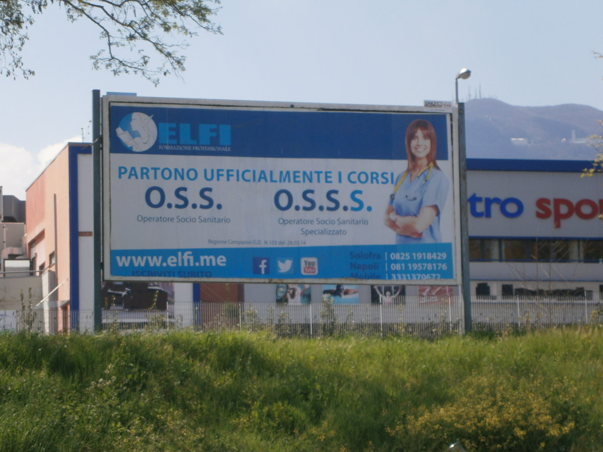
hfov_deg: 15.2
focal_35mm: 130
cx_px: 302
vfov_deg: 11.4
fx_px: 2265
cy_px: 226
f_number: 6.5
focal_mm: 23.5
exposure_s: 1/250
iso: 80
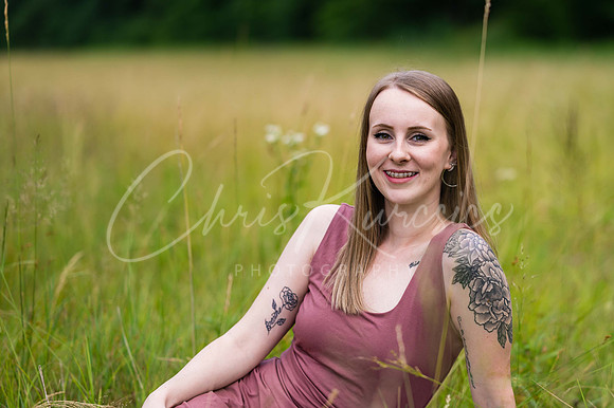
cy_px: 179
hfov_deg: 17.4
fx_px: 2000
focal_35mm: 117
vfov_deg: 11.7
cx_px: 423
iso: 50
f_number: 1.8
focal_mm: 85
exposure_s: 1/250
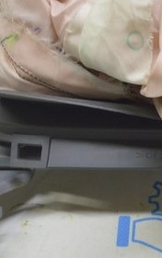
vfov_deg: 17.2
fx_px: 838
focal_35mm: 119
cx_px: 209
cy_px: 13
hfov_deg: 10.8
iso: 400
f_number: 5.6
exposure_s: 1/20
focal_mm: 21
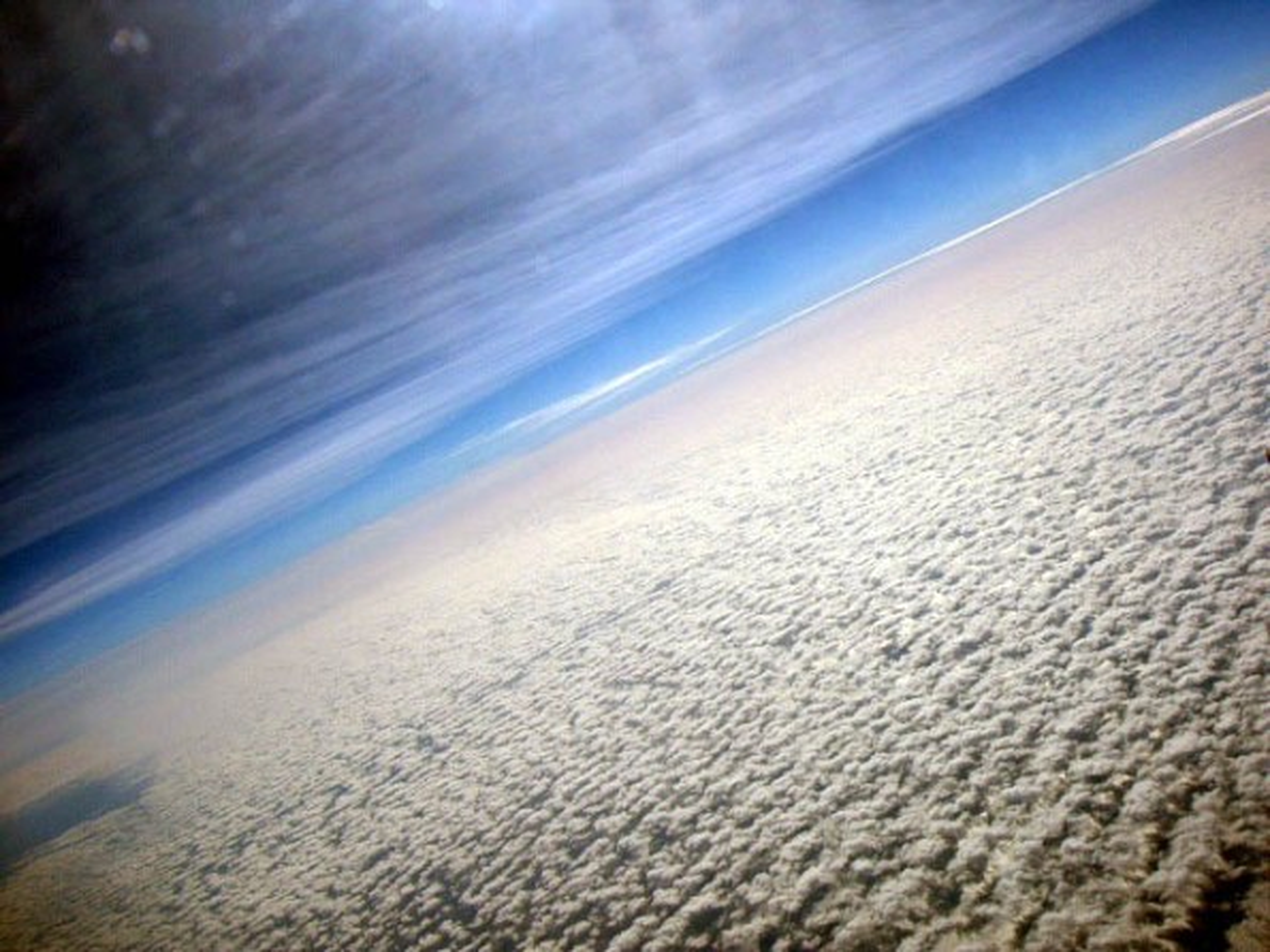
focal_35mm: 35
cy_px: 476
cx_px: 635
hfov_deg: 52.6
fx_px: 1284
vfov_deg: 40.7
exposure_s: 1/400
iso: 50
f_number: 8
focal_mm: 5.8
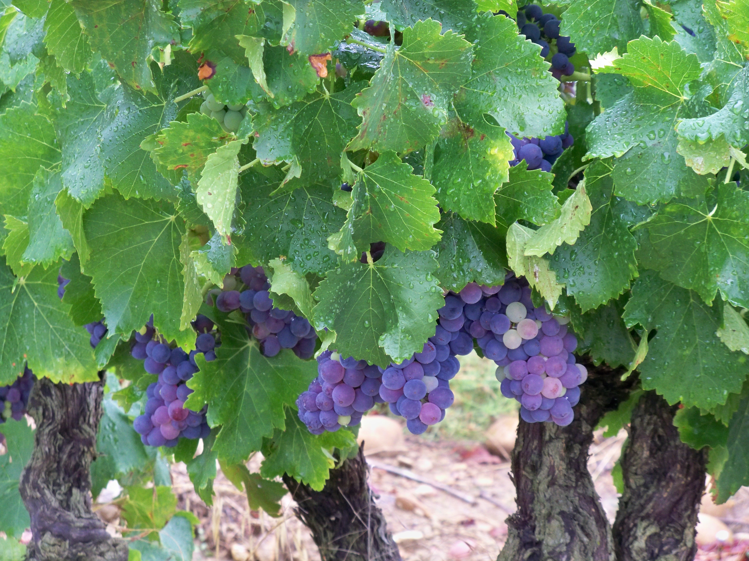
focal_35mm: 146
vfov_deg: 10.2
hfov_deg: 13.5
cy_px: 280
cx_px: 374
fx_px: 3159
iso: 320
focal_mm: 25.8
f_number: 4.3
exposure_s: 1/40
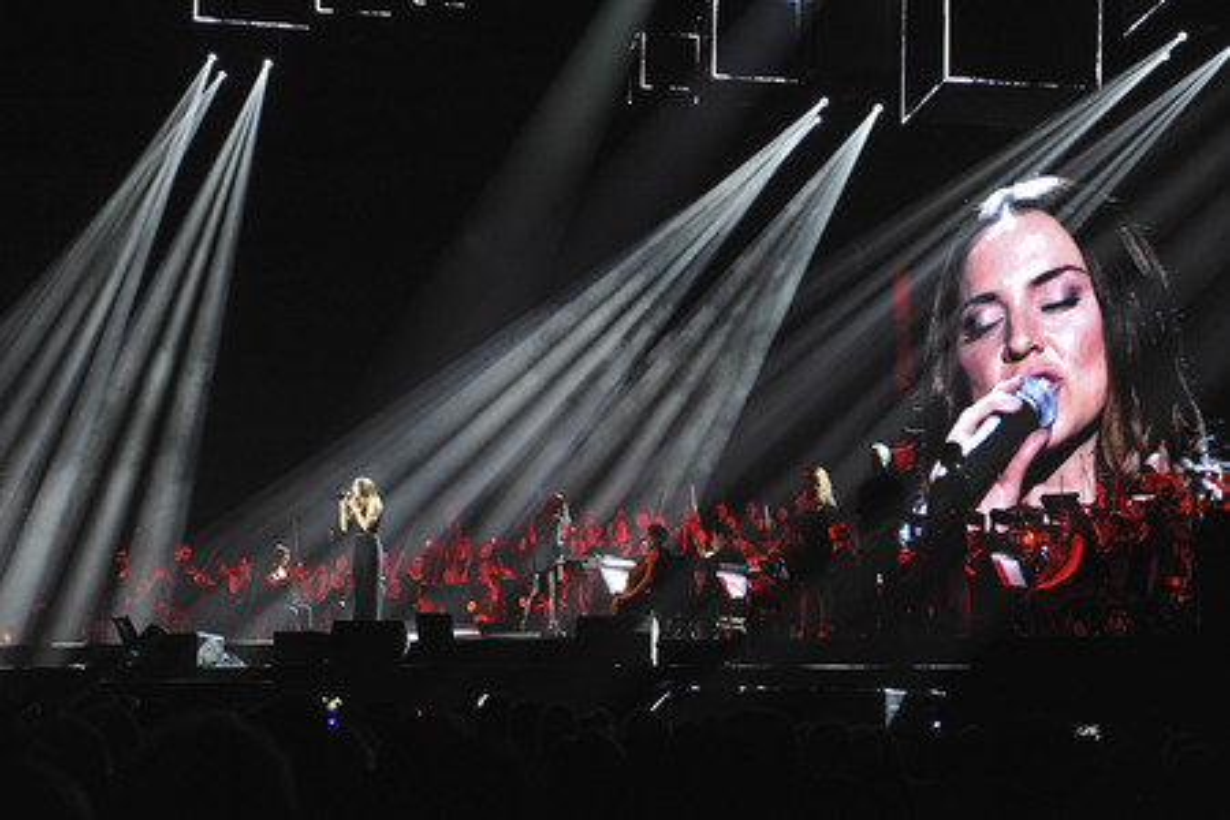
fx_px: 1777
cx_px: 615
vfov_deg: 26.0
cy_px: 410
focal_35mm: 52
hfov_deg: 38.2
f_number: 2.8
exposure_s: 1/160
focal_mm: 52
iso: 1600
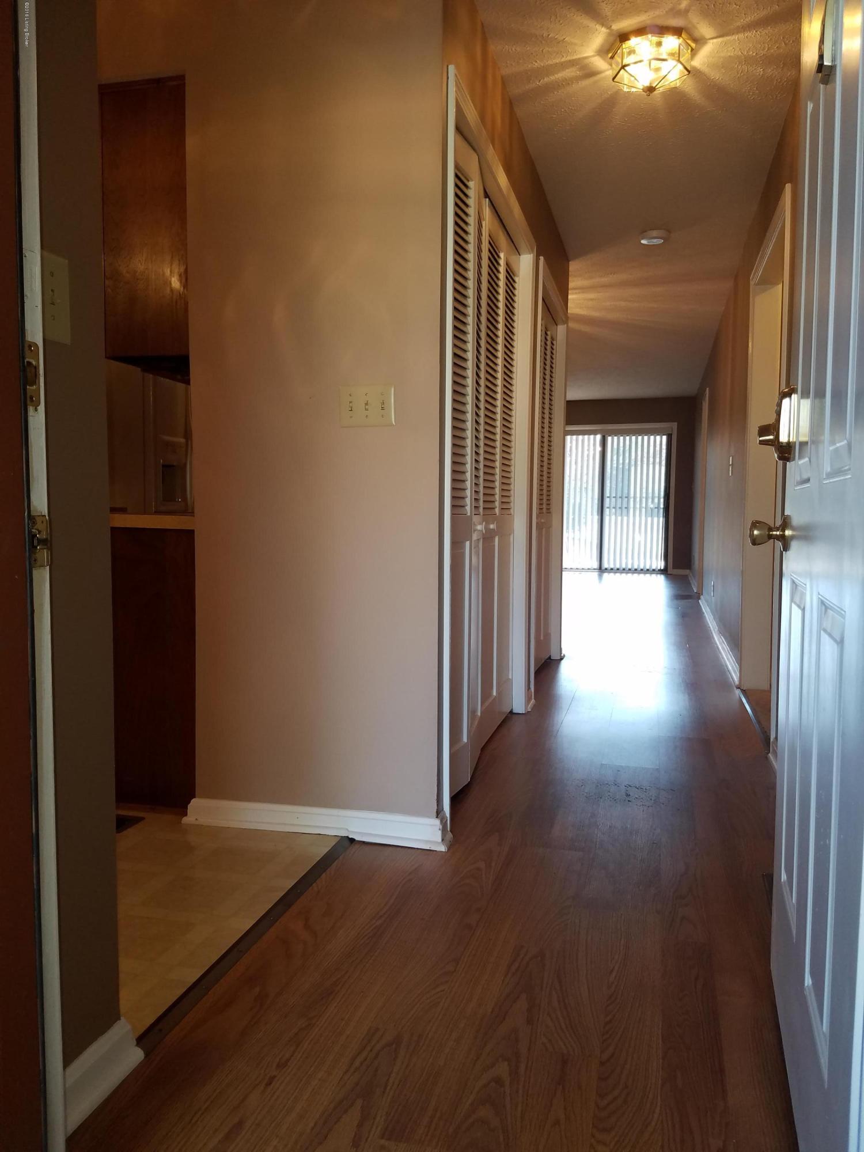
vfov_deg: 67.3
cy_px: 576
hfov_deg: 53.1
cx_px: 432
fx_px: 865
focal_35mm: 26
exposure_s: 1/60
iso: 80
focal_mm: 4.2
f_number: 1.7
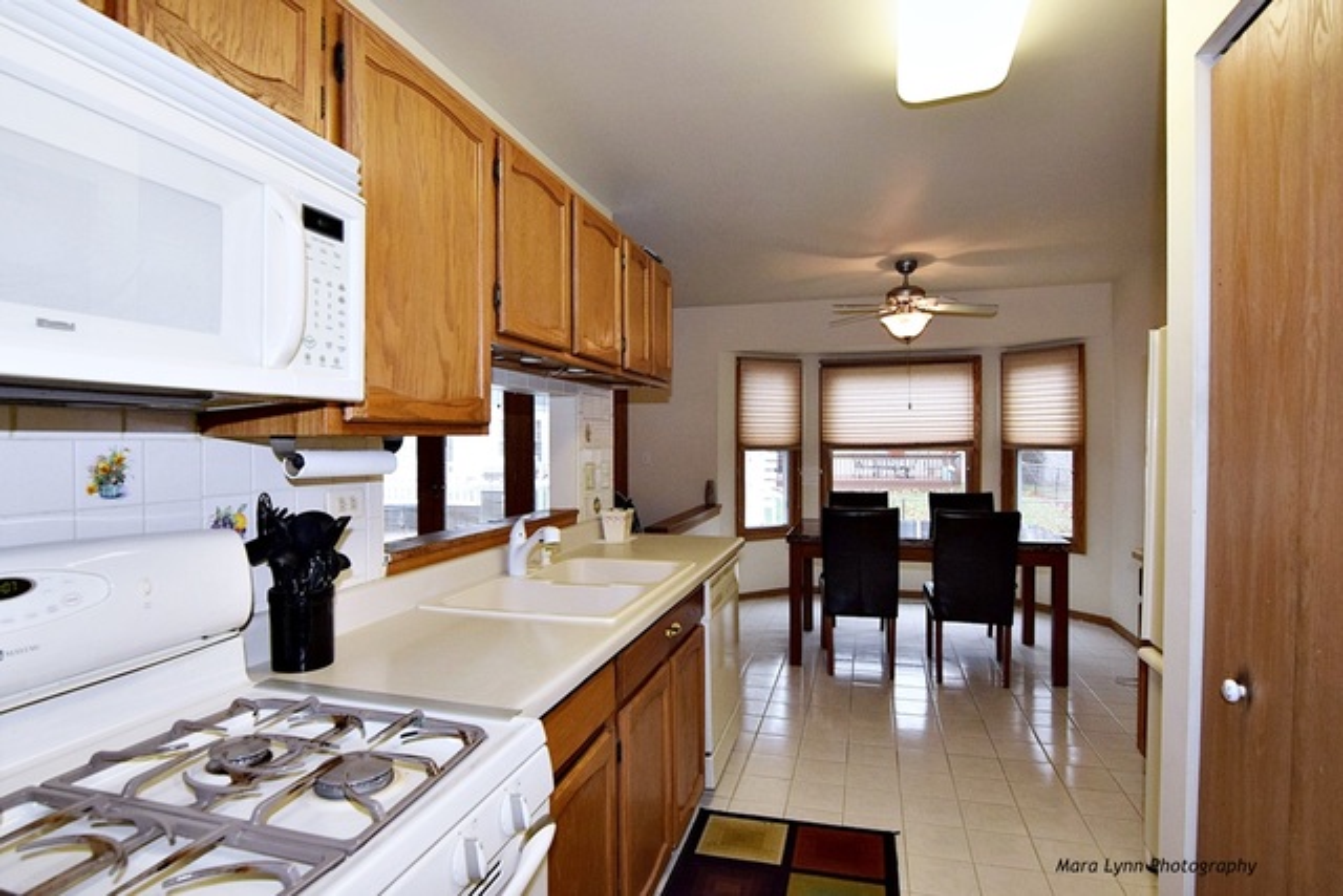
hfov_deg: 95.0
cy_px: 448
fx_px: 616
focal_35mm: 16
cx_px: 672
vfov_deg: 72.1
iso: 800
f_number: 5.6
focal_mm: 11
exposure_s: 1/100
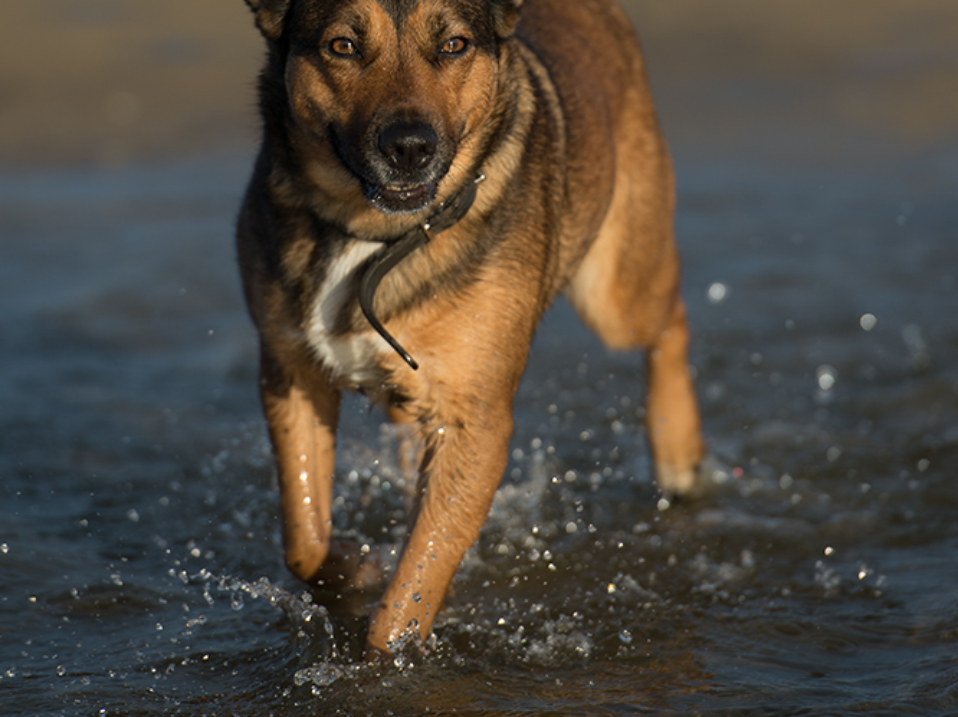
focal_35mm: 289
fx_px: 7995
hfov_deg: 6.9
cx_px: 479
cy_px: 79
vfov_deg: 5.1
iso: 100
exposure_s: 1/1250
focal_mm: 200
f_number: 4
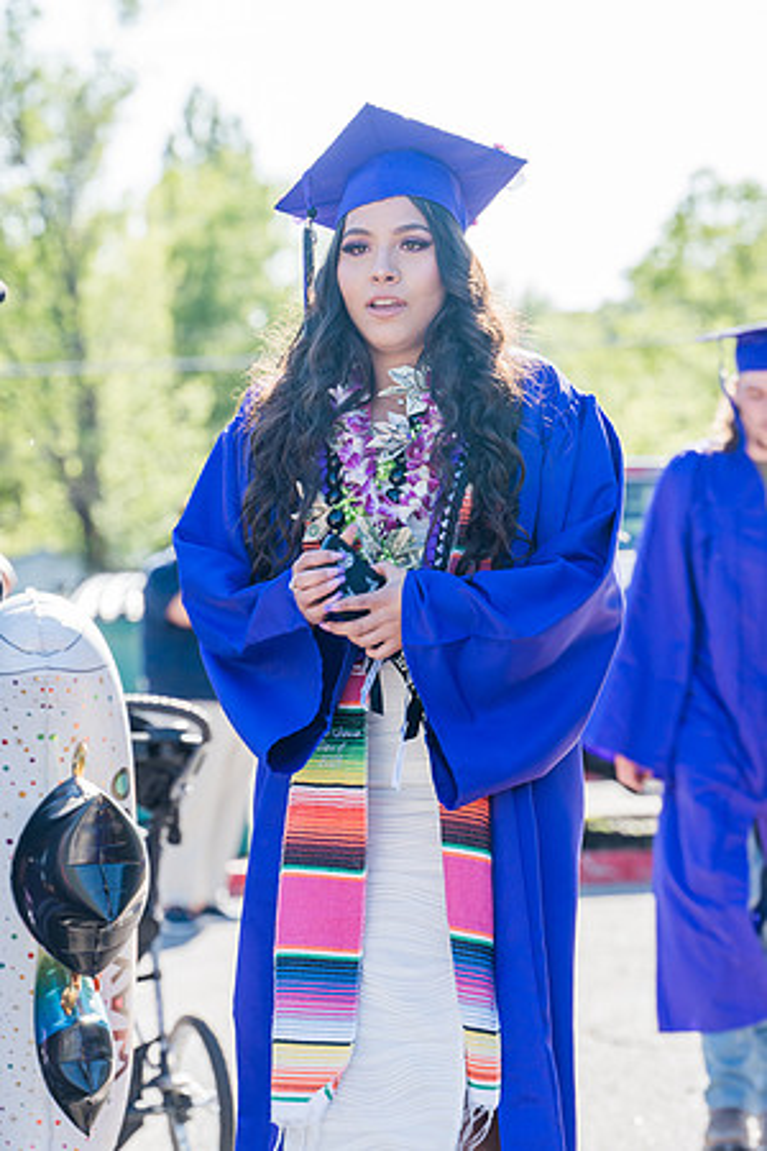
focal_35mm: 200
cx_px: 384
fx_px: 6391
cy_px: 576
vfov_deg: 10.3
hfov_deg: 6.9
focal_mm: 200
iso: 400
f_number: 8
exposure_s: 1/160
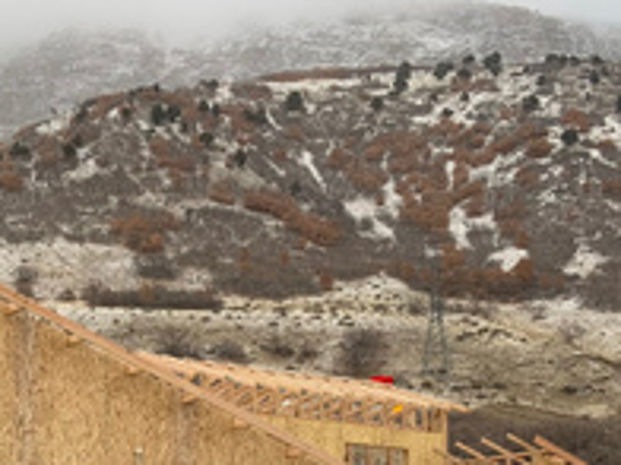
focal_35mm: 85
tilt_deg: +6.0
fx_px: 1525
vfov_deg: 16.8
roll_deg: +0.0
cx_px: 124
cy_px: 528
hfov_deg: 22.7
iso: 25
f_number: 1.8
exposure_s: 1/154
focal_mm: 4.25
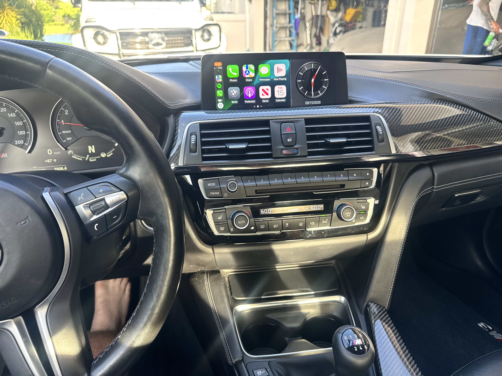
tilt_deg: -24.8
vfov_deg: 56.8
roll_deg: +0.0
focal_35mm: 24
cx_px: 251
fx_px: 348
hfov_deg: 71.6
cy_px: 188
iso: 160
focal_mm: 6.76
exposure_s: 1/121
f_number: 1.78
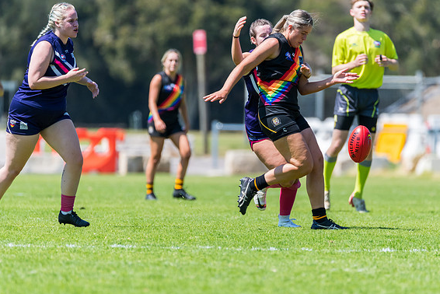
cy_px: 176
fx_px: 8877
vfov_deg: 1.9
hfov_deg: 2.8
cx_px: 259
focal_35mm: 726
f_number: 6.3
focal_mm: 600
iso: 800
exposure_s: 1/2000
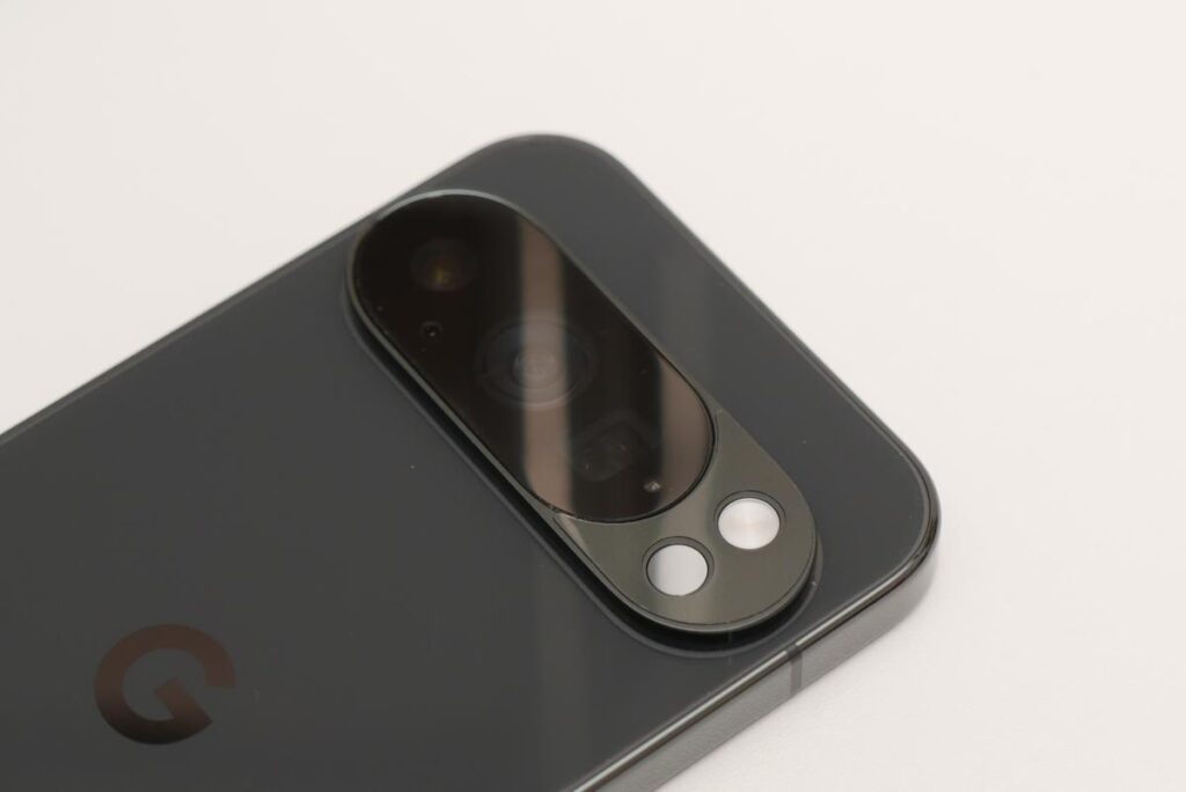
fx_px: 4417
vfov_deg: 10.2
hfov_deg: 15.3
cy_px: 396
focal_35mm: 134
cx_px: 593
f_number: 2.8
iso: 200
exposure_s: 1/60
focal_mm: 34
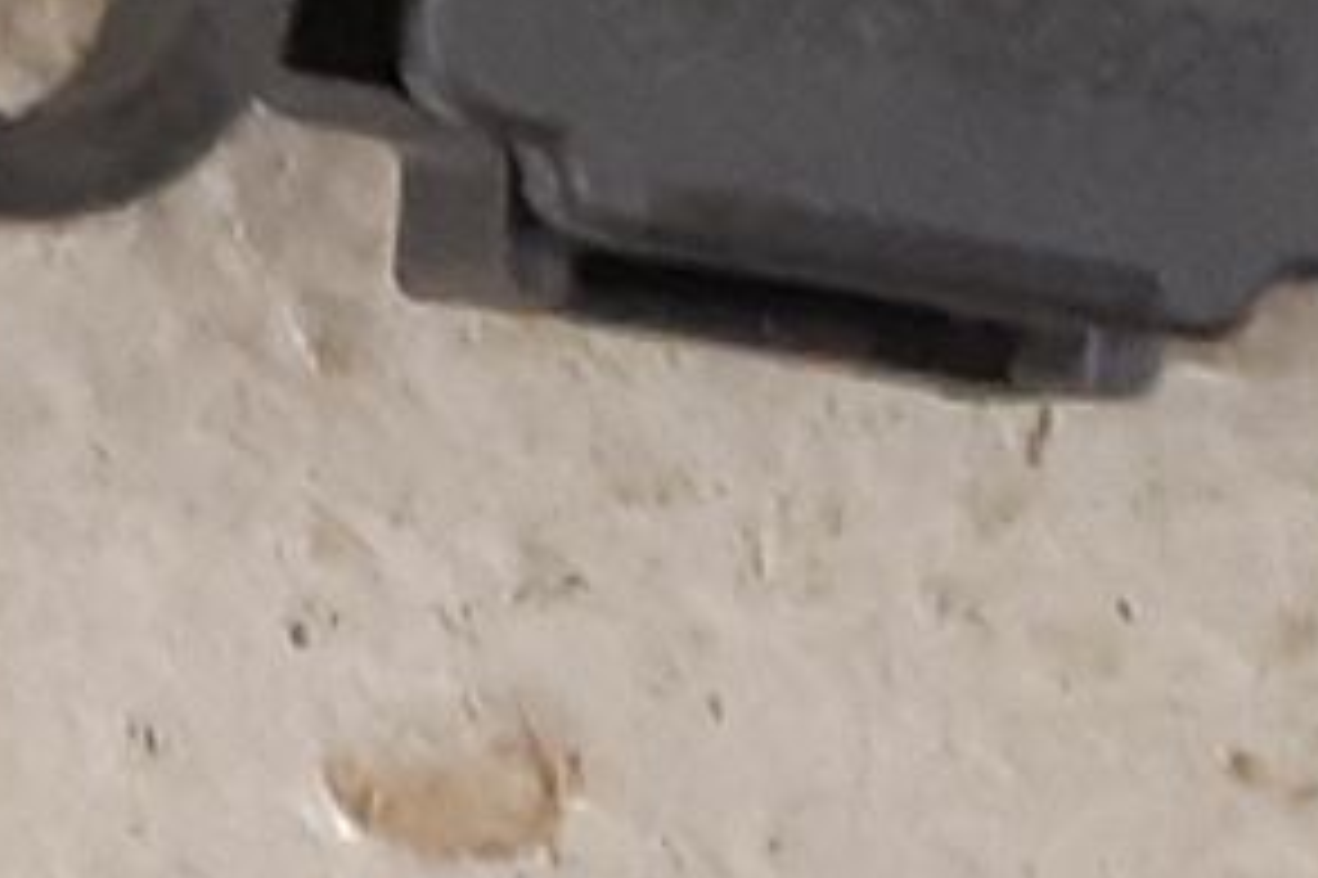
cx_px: -58
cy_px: -991
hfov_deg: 10.8
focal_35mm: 189
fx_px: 6915
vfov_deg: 7.0
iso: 250
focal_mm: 3.93
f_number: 1.7
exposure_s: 1/25
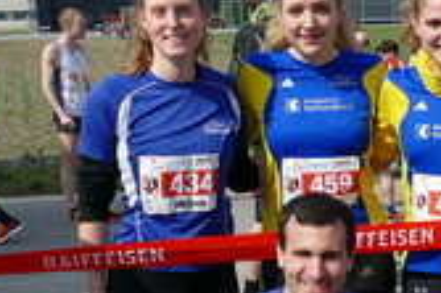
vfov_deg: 16.6
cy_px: 261
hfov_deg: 24.1
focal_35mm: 81
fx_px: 991
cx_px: 425
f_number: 3.2
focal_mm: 9.12
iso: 125
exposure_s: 1/1600
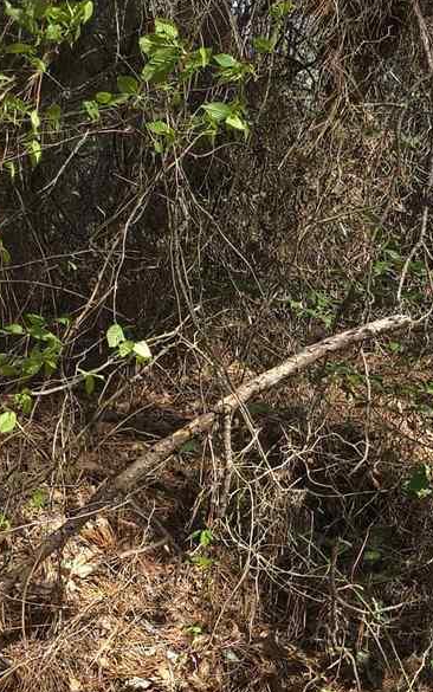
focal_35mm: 96
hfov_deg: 11.8
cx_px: 931
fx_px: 1811
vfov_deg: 21.6
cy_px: 375
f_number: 1.7
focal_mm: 6.3
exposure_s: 1/120
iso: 12
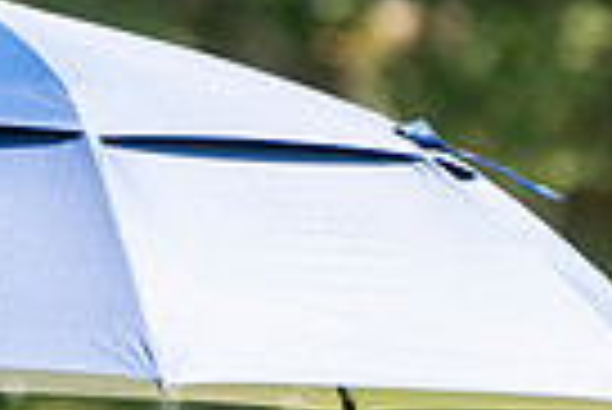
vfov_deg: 0.7
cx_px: 58
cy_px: 750
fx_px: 33713
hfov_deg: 1.0
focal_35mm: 1981
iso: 800
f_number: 5.6
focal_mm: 310
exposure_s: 1/800
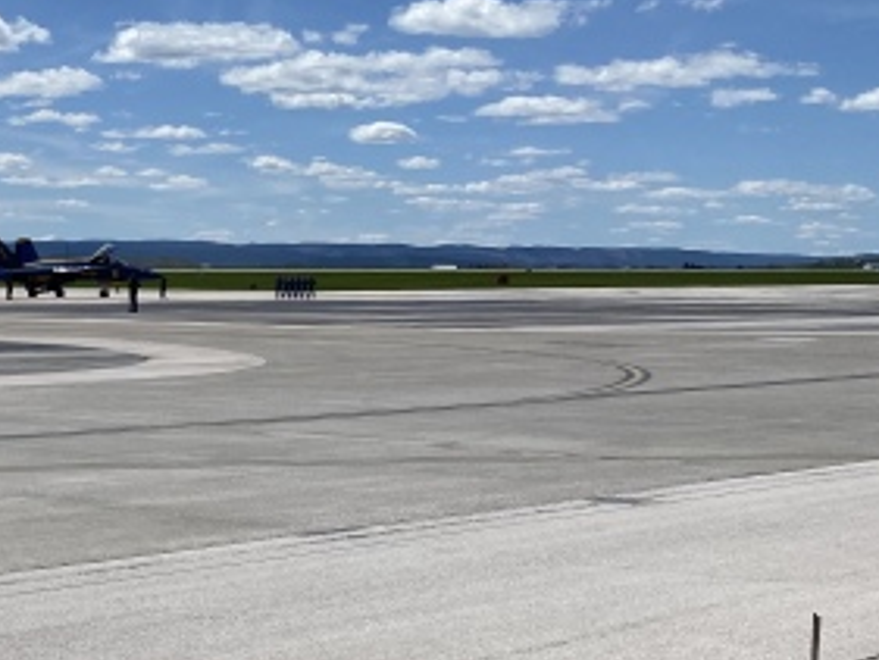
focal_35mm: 74
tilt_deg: -1.3
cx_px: -325
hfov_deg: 22.8
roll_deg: -0.7
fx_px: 1880
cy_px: 325
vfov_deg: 19.9
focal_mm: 4.25
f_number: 1.8
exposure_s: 1/7692
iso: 32
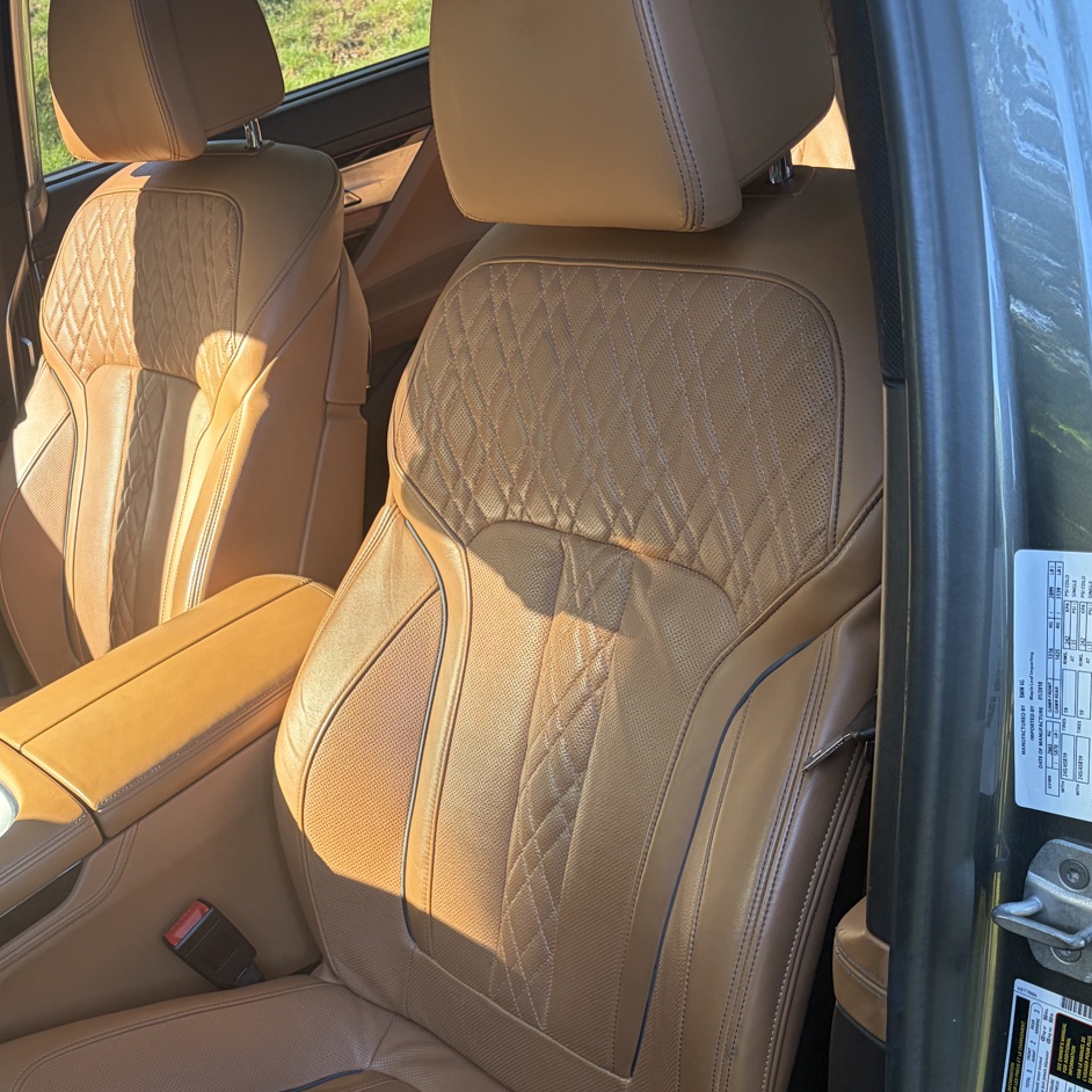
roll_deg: +11.8
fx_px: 1463
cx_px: 474
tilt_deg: -28.1
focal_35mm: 41
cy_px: 771
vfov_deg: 40.2
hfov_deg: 40.8
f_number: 1.6
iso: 125
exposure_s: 1/158
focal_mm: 5.96
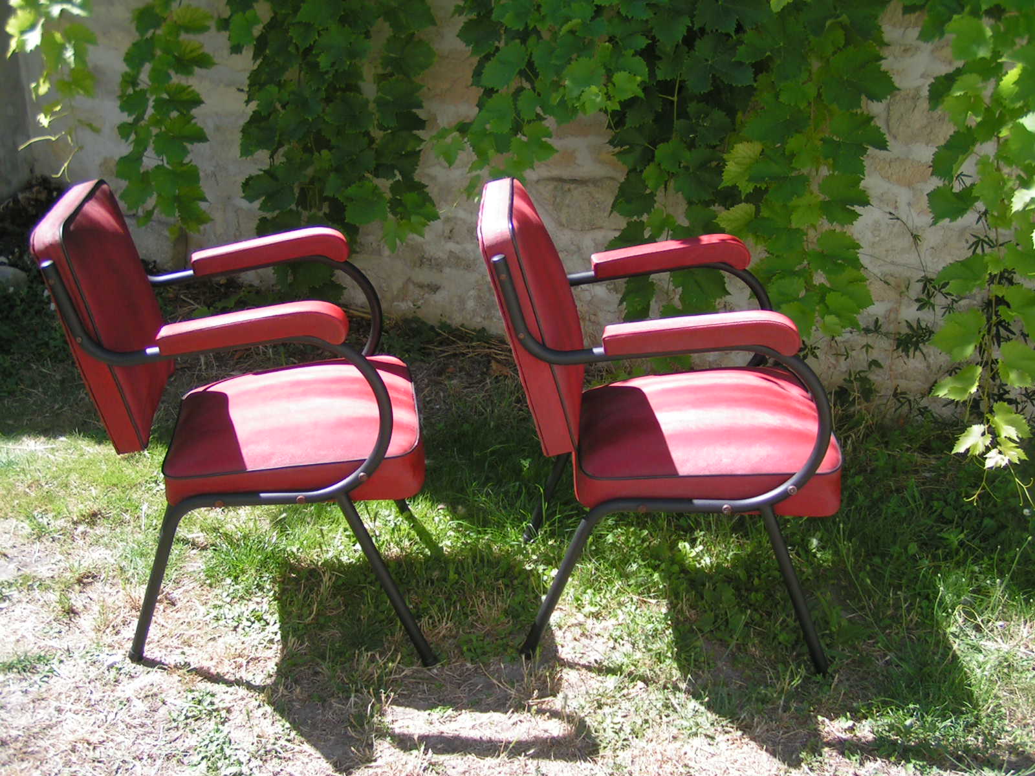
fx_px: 1136
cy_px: 388
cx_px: 518
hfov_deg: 49.0
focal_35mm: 38
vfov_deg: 37.7
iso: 50
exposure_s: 1/400
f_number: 2.8
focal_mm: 5.8
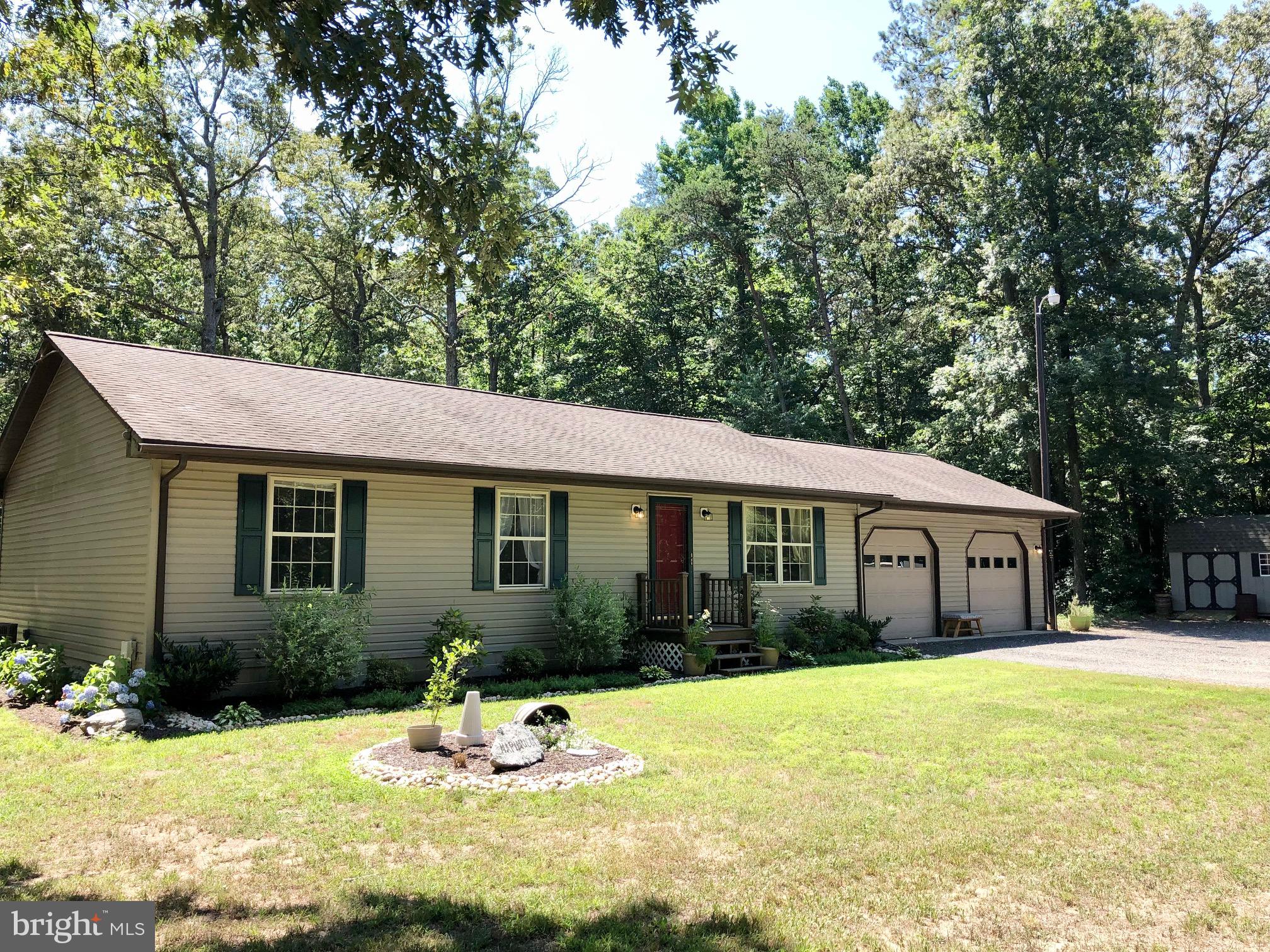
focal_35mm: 28
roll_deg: +0.2
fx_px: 1027
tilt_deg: +5.4
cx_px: 635
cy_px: 476
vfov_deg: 49.7
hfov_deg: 63.4
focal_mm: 3.99
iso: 20
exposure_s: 1/486
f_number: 1.8
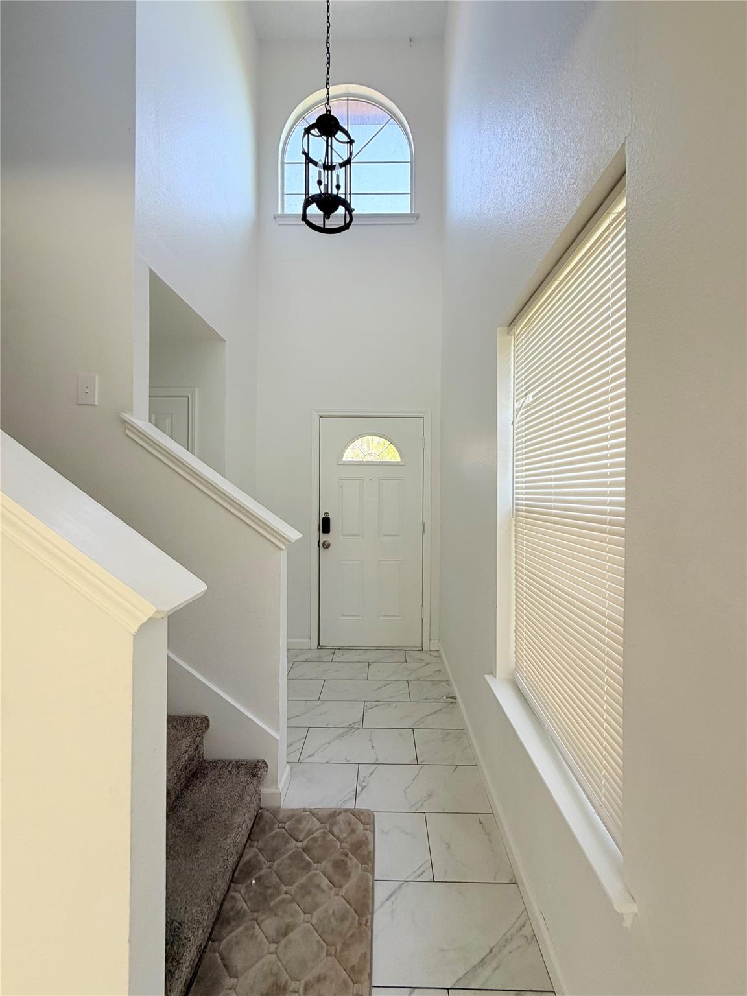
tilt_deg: -1.1
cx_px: 374
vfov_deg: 102.1
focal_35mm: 14
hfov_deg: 85.7
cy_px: 498
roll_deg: -0.5
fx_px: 403
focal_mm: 2.22
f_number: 2.2
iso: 125
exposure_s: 1/121
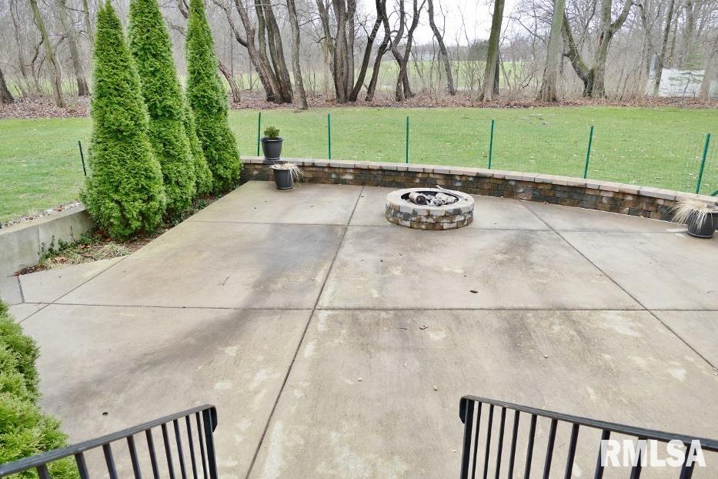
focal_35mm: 25
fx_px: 499
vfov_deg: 51.3
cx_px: 359
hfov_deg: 71.5
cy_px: 240
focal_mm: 9.12
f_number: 2.8
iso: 125
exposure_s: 1/160
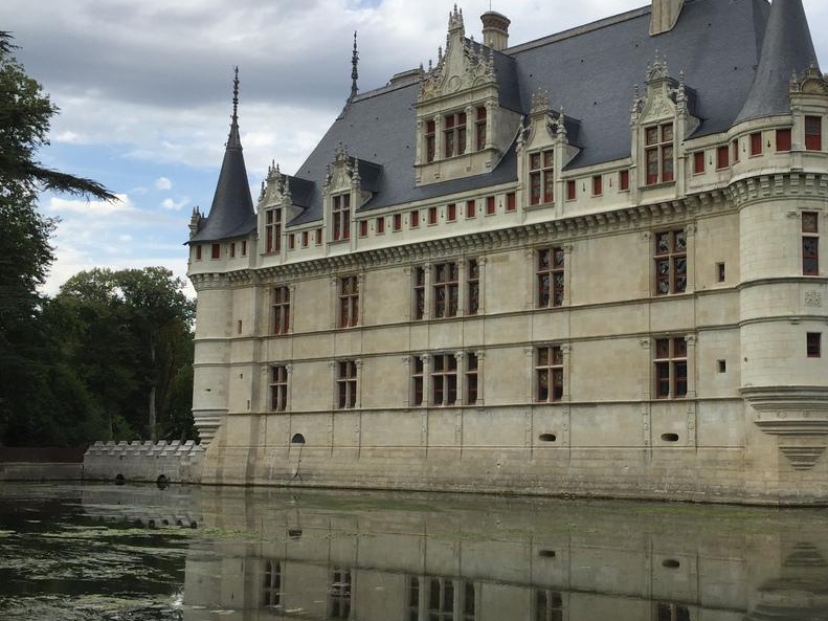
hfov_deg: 42.1
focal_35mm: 44
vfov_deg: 32.9
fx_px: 1052
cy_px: 334
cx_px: 586
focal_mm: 4.15
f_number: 2.2
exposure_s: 1/1582
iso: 32
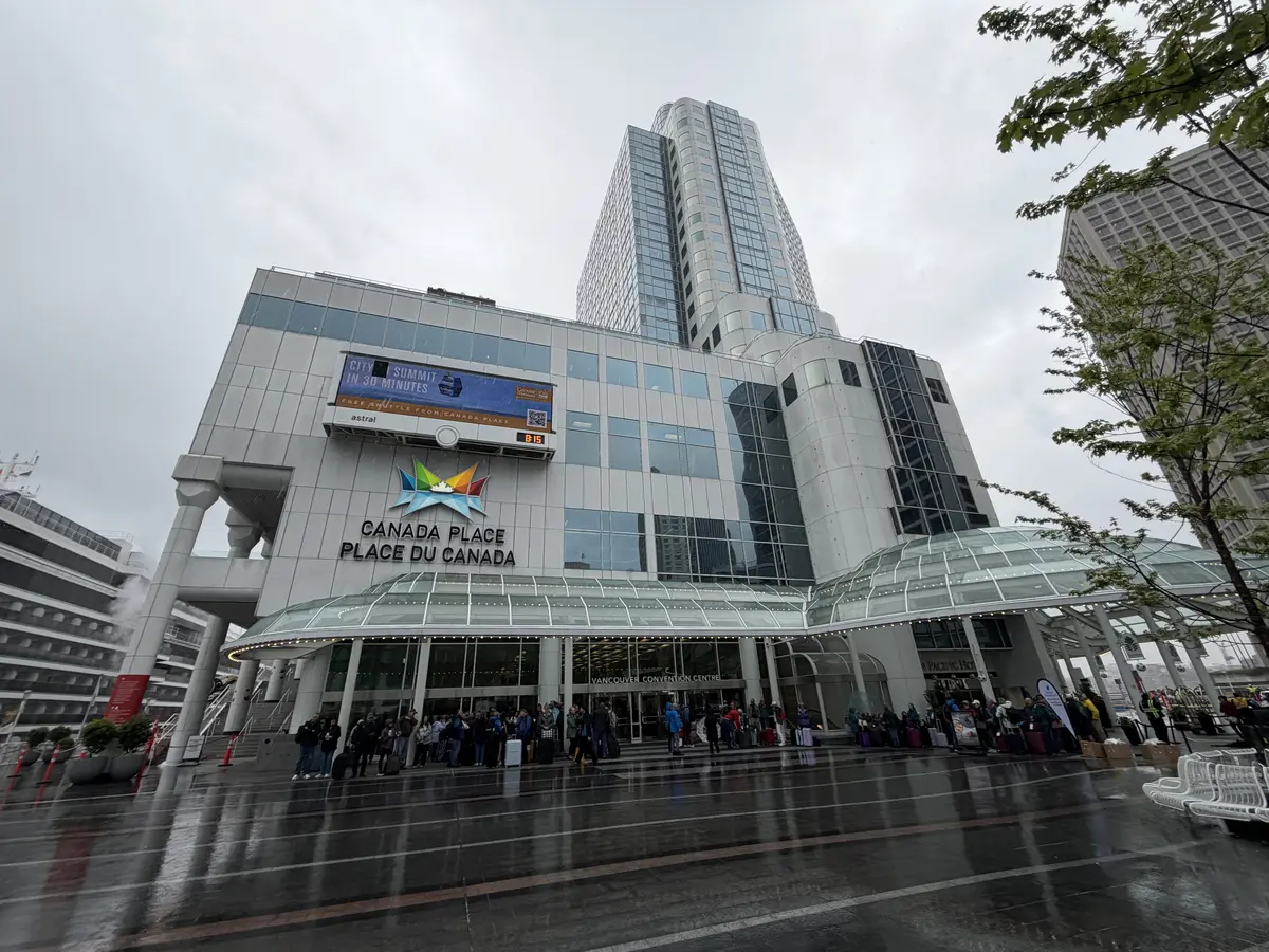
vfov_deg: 85.7
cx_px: 634
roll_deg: +1.9
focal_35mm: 14
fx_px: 513
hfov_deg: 102.1
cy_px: 476
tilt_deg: +30.1
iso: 64
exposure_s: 1/502
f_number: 2.2
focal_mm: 2.22
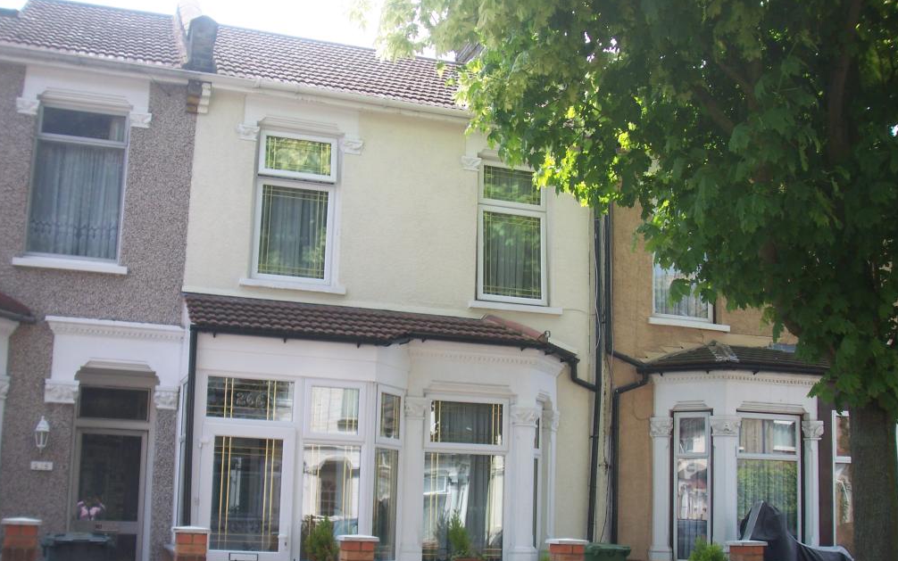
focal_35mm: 41
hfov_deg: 48.2
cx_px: 445
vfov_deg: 31.2
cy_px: 336
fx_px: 1004
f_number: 3.9
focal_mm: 6.3
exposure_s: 1/160
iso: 64
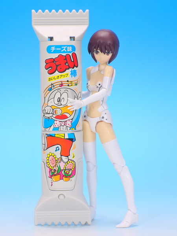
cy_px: 118
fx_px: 818
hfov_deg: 12.3
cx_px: 88
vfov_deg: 16.4
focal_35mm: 120
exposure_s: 1/1.3
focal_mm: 25.5
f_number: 6.3
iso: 80
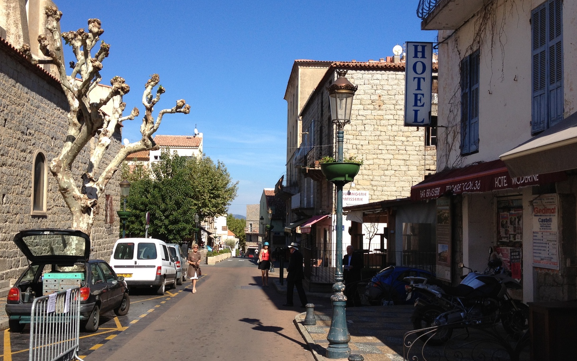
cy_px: 198
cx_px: 273
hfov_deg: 48.2
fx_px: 645
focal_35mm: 41
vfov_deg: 31.2
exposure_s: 1/1534
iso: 64
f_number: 2.4
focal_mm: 4.28
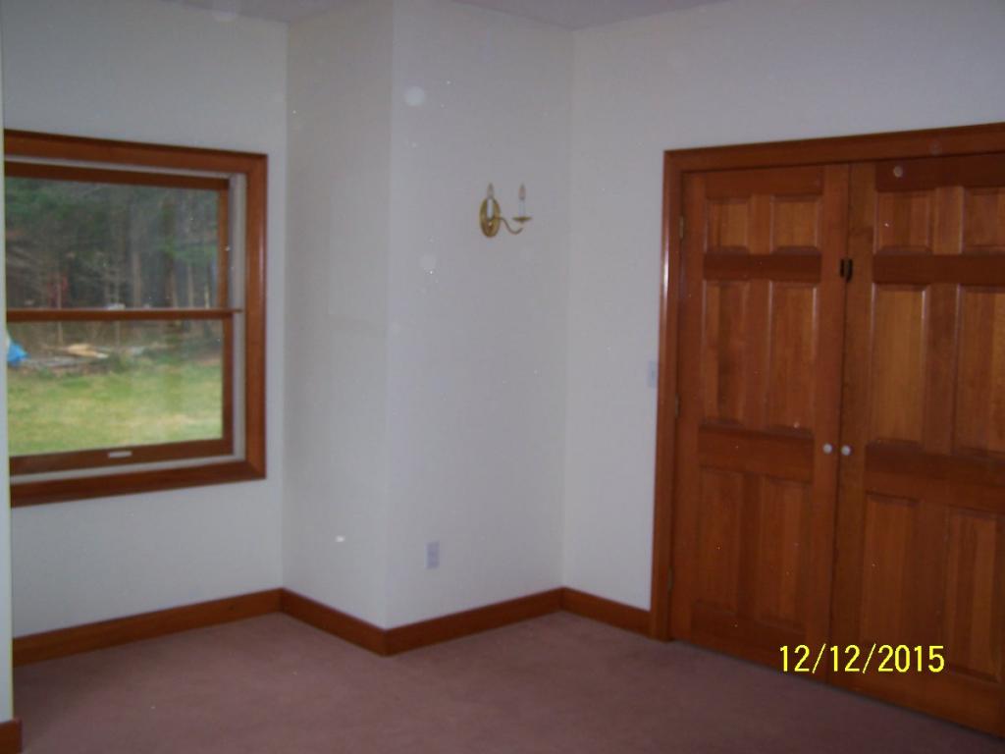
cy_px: 377
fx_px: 1103
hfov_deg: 49.0
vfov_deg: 37.7
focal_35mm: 38
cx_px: 502
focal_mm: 6.3
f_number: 2.8
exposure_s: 1/60
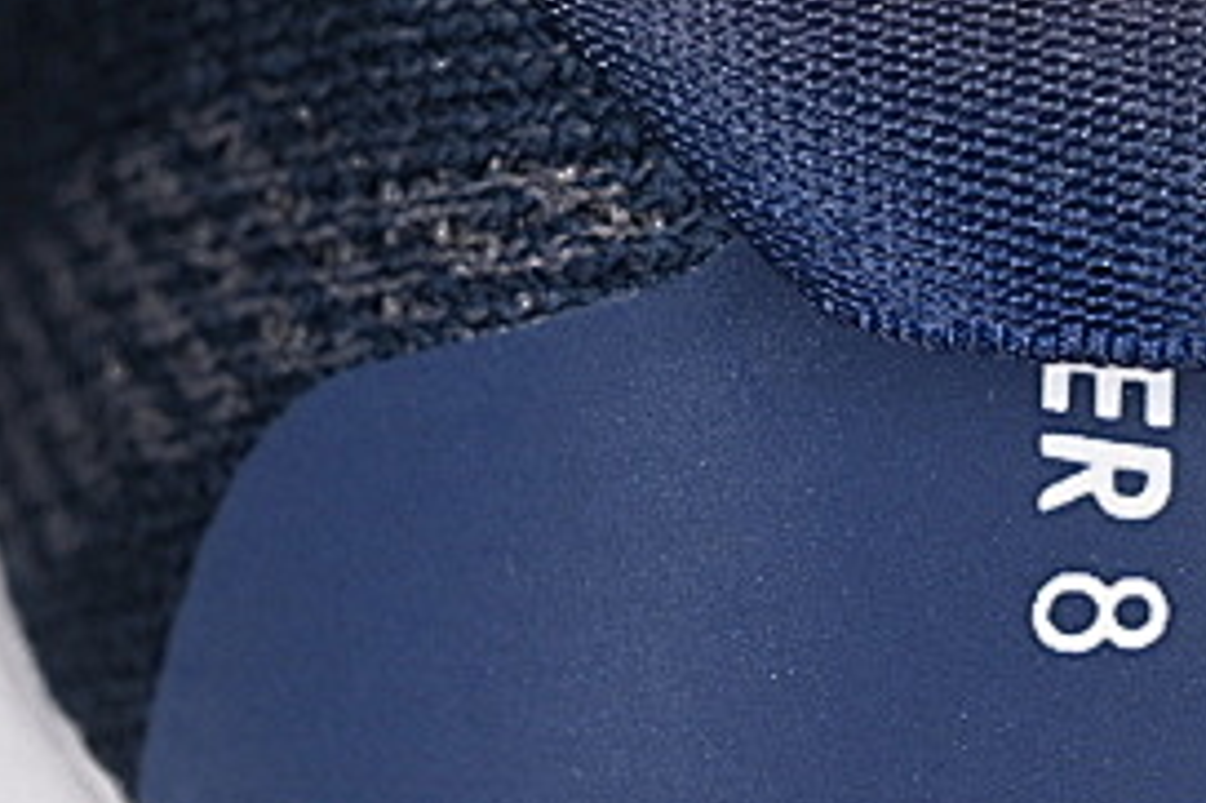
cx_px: 1038
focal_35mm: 298
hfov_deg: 6.9
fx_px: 9977
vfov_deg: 4.6
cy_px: 266
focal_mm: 50
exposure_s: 1/60
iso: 160
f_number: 6.3
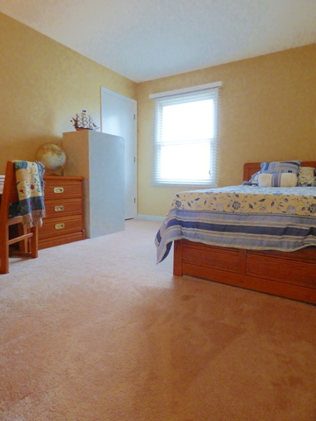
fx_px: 243
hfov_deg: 66.0
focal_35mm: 20
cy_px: 210
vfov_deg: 81.7
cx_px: 158
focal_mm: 3.58
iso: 400
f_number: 2.8
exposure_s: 1/40
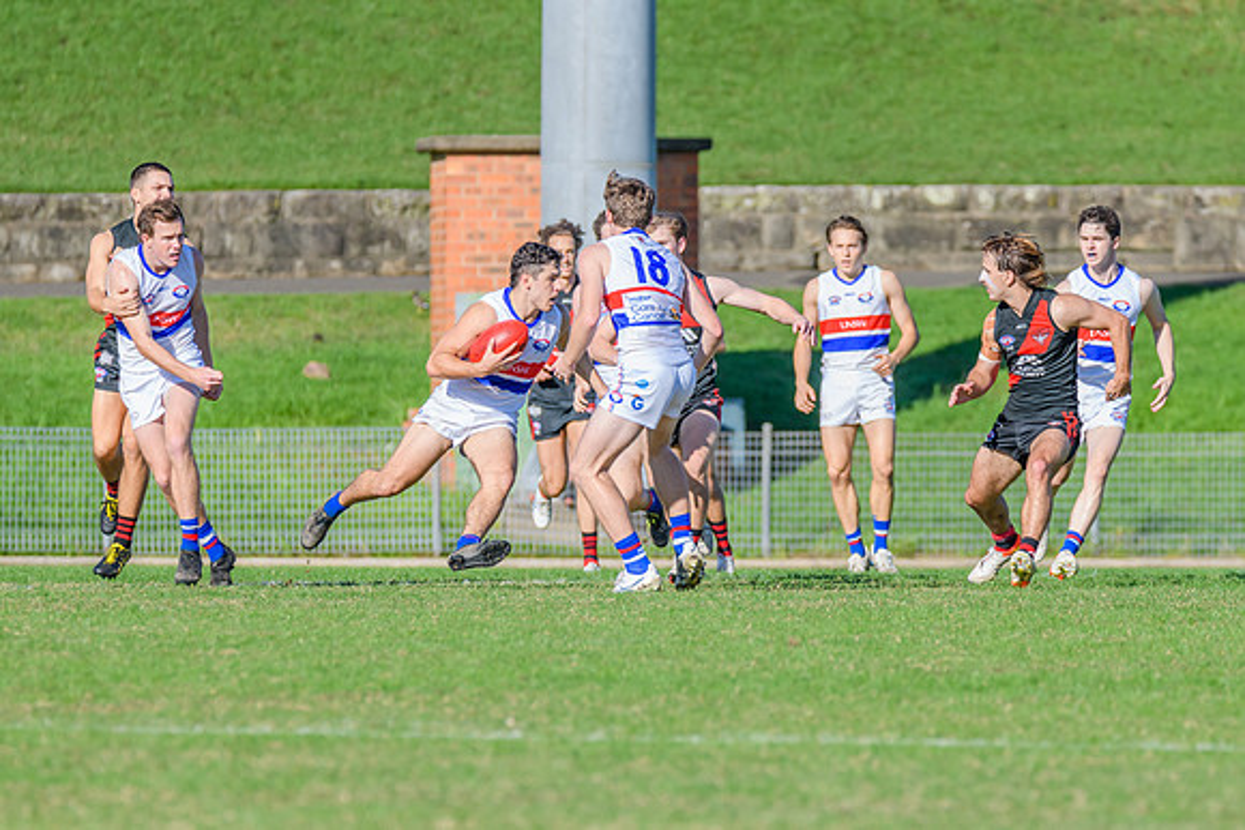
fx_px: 18315
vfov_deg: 2.6
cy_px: 497
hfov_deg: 3.9
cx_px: 611
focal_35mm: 530
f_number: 8
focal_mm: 380
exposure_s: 1/1600
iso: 640
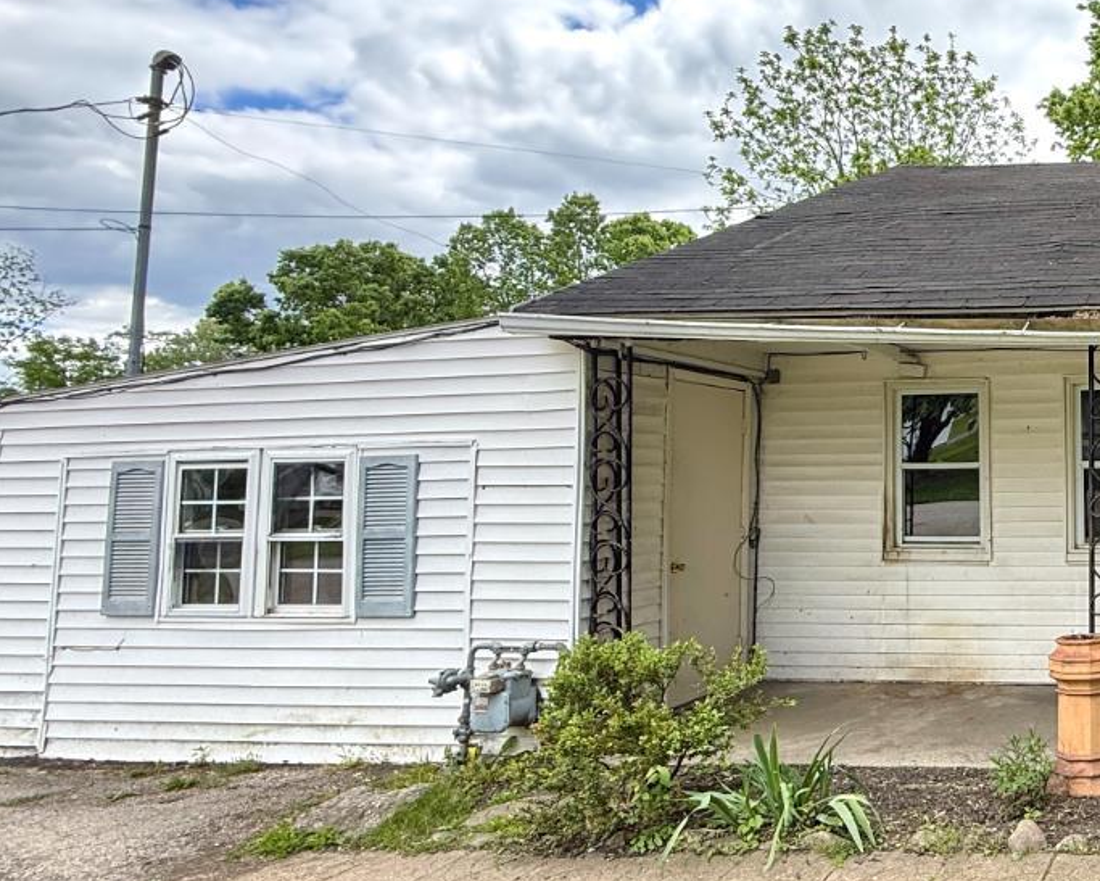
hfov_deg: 46.7
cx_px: 1150
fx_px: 977
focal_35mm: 30
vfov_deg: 48.5
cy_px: 416
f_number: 2.2
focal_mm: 2.22
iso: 64
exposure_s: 1/559
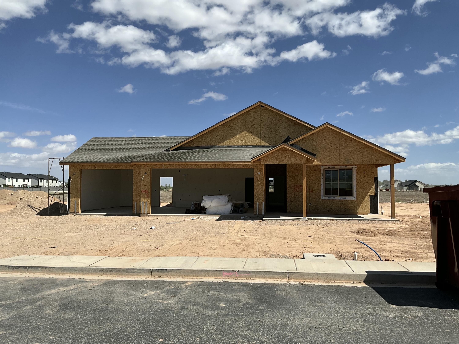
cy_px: 172
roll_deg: +0.4
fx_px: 385
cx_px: 230
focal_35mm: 29
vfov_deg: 48.2
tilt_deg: +3.6
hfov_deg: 61.7
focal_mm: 3
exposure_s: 1/3322
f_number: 1.8
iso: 25
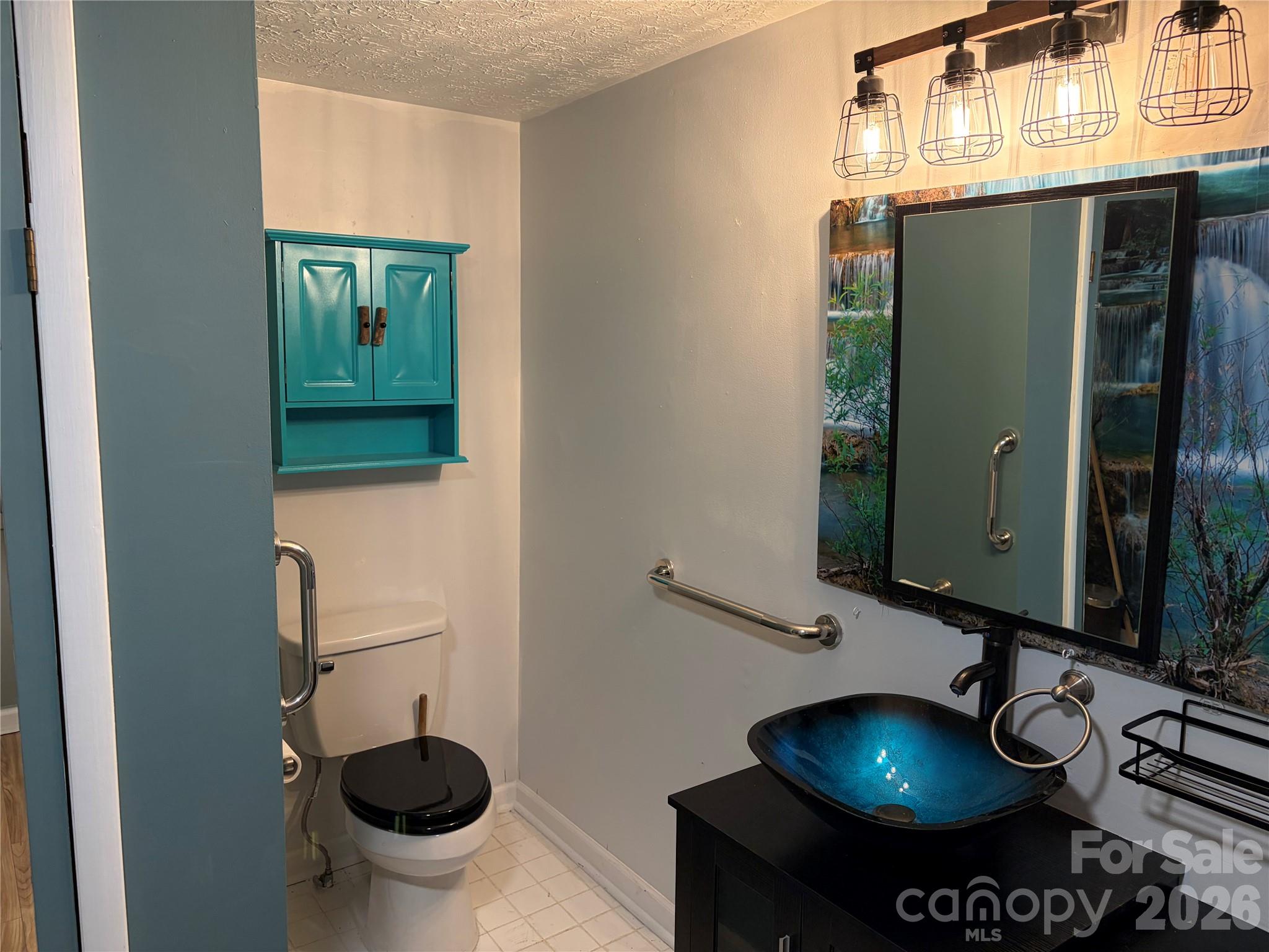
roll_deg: -1.1
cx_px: 634
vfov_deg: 53.1
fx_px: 953
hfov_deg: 67.3
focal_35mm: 26
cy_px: 476
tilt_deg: -7.8
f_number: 1.6
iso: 160
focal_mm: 5.96
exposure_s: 1/60
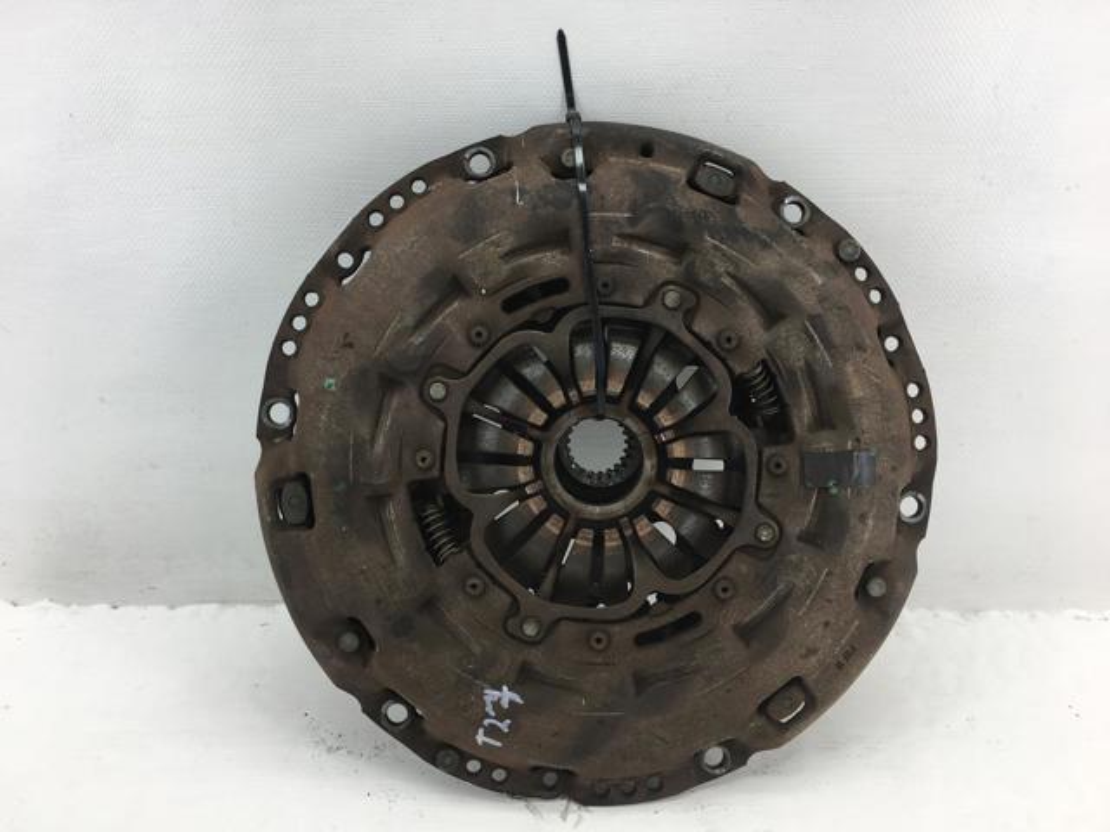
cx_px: 555
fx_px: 930
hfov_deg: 61.7
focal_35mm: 29
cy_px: 416
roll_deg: -0.3
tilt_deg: -21.8
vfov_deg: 48.2
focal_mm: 4.15
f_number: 2.2
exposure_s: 1/100
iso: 25
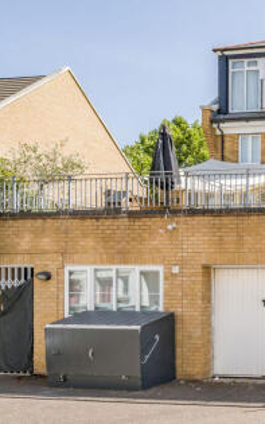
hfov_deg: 29.5
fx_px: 427
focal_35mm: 37
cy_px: 212
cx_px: 319
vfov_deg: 52.7
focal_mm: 16
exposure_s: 1/800
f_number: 8
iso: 400
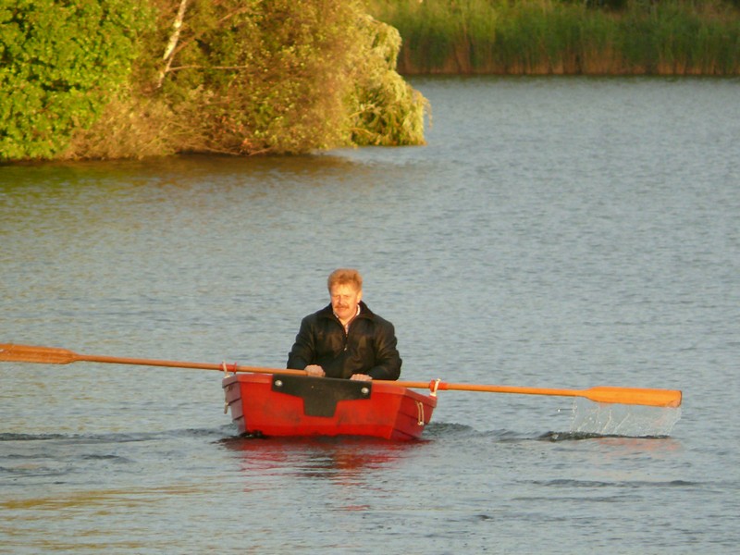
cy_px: 278
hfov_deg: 3.3
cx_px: 370
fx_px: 12784
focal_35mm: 598
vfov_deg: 2.5
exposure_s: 1/200
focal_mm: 88.8
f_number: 4
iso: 200
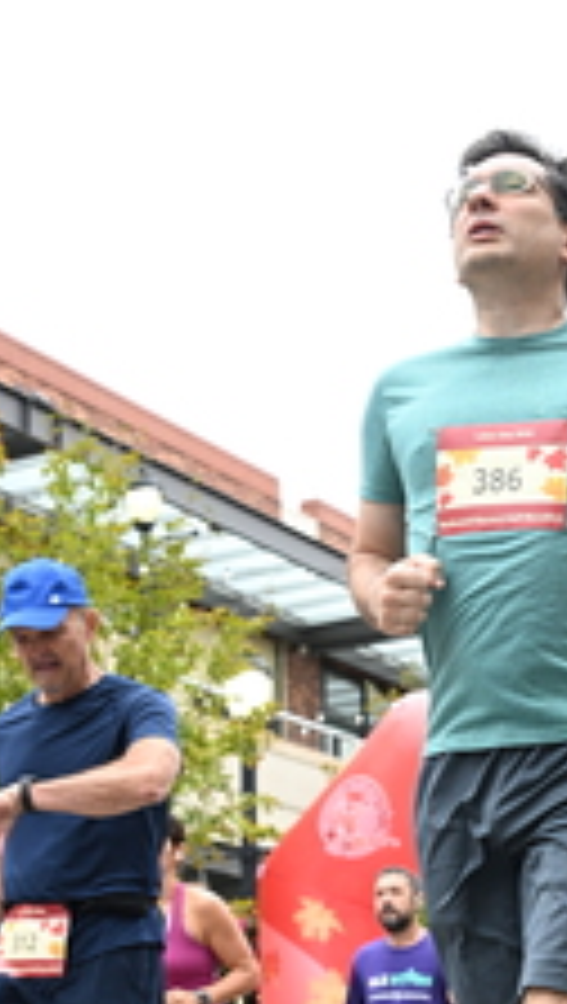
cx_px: 650
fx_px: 2131
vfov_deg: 25.9
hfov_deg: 14.7
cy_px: 842
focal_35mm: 80
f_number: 4
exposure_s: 1/640
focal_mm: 31
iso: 2000
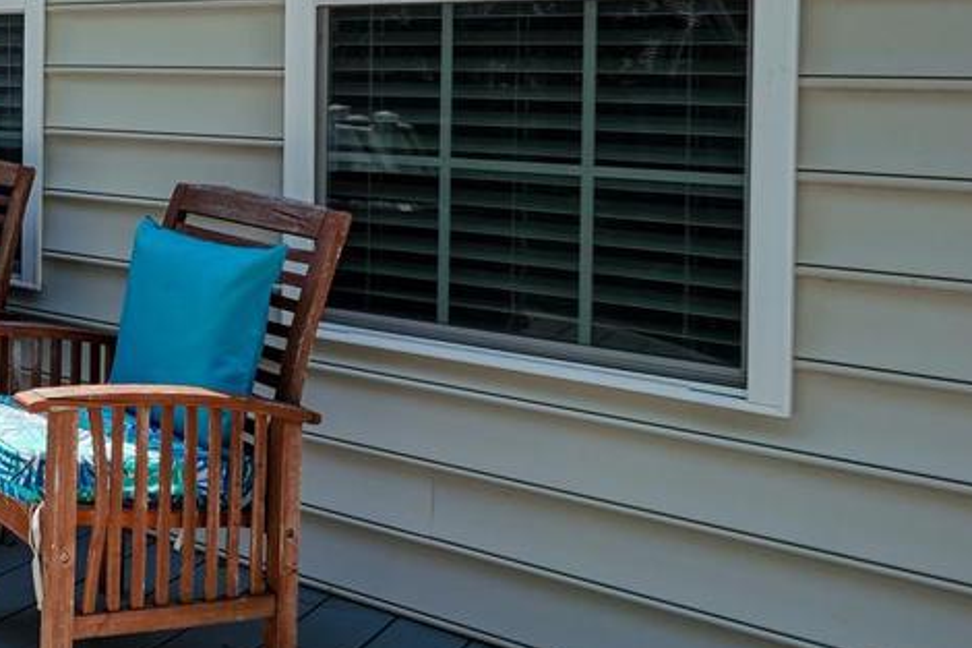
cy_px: 81
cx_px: -261
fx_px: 1241
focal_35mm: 46
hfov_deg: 32.9
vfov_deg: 28.3
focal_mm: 10
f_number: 6.3
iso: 100
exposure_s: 1/125
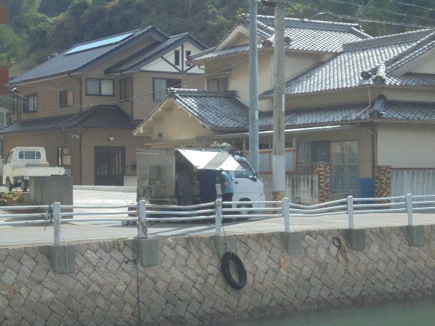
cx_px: 218
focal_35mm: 83
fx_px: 1043
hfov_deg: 23.6
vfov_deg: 17.8
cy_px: 163
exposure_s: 1/320
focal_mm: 14.9
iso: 100
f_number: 6.7
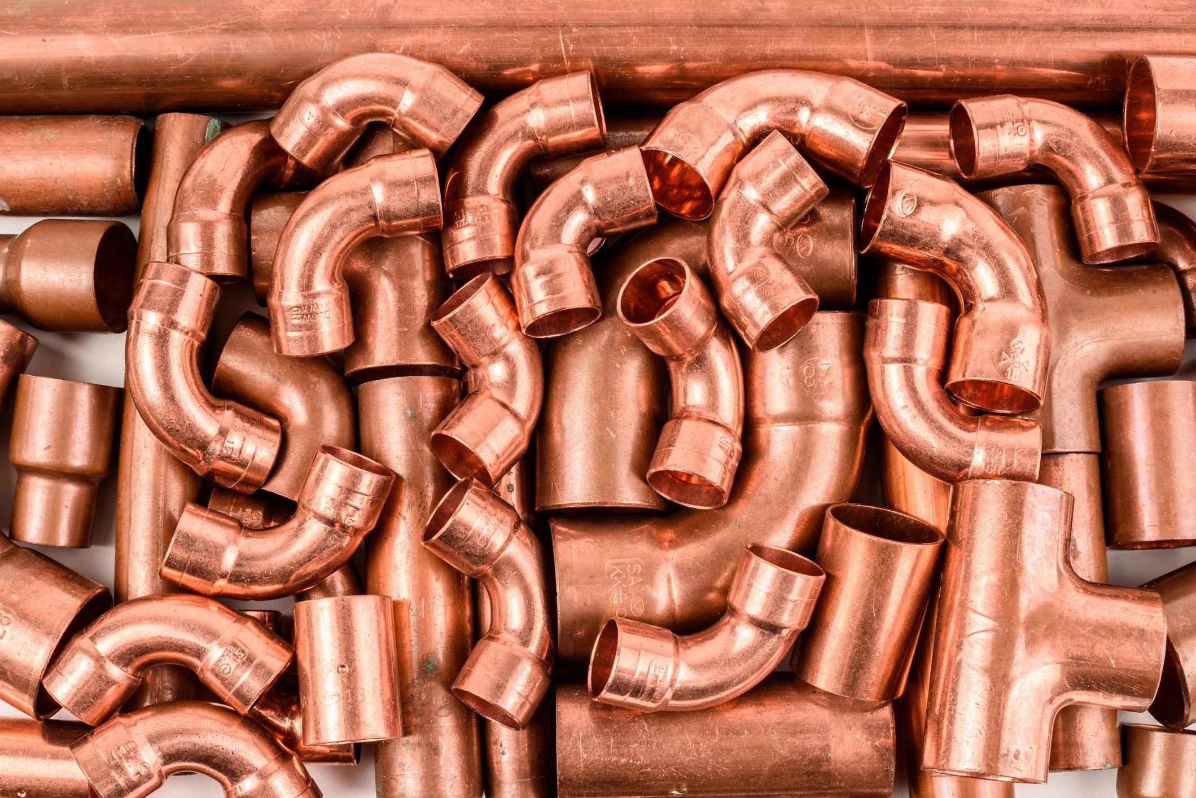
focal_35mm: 50
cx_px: 598
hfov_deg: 39.6
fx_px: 1661
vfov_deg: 27.0
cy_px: 399
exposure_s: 1/60
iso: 100
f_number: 16
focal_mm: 50
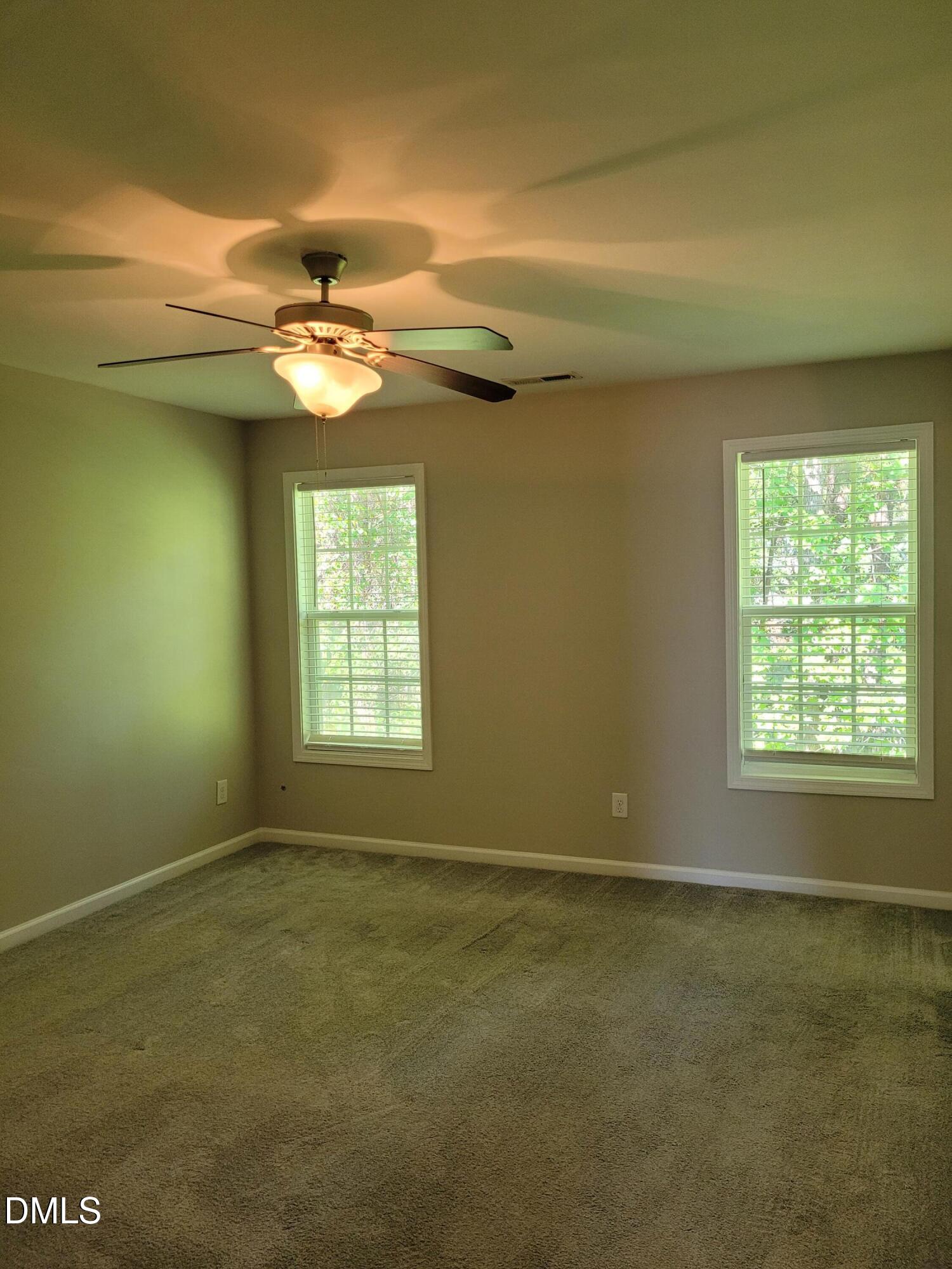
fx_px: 953
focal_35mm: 26
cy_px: 634
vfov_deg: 67.3
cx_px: 476
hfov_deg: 53.1
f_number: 1.8
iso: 320
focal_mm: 5.4
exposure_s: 1/120
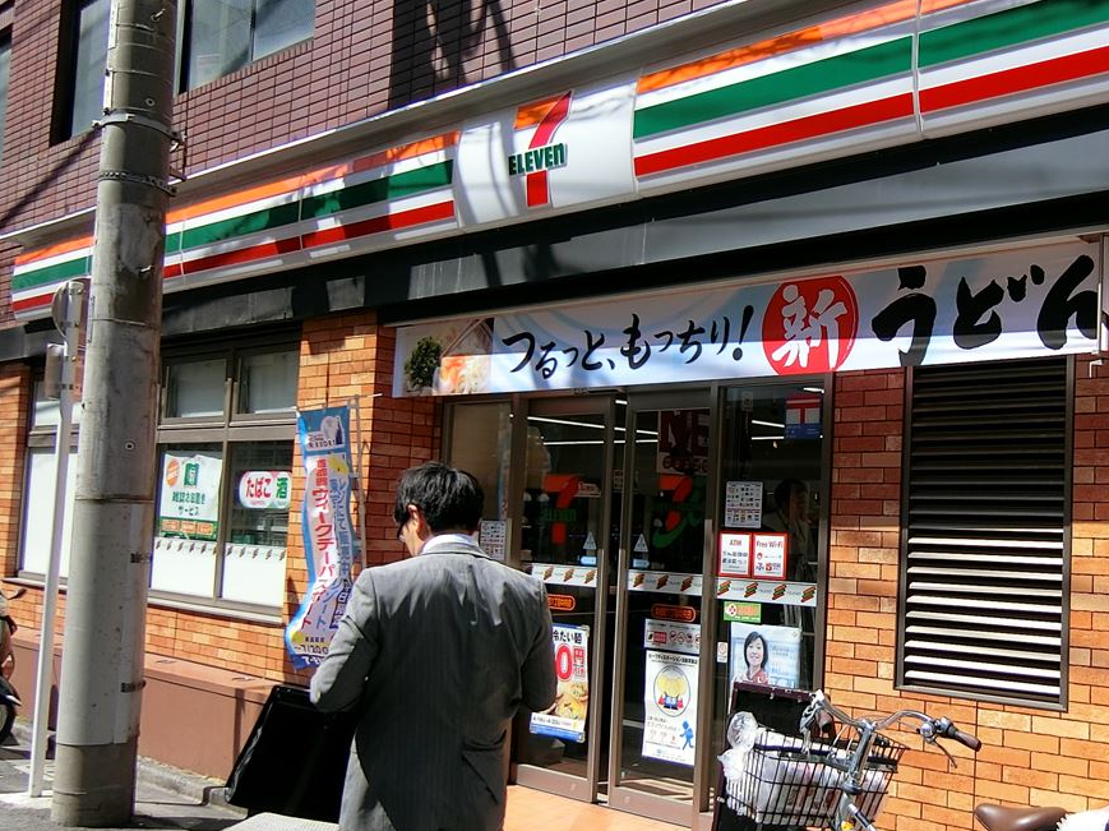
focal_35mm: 35
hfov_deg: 49.4
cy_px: 479
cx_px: 896
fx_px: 1121
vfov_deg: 40.6
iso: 80
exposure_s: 1/160
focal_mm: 4.06
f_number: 6.9
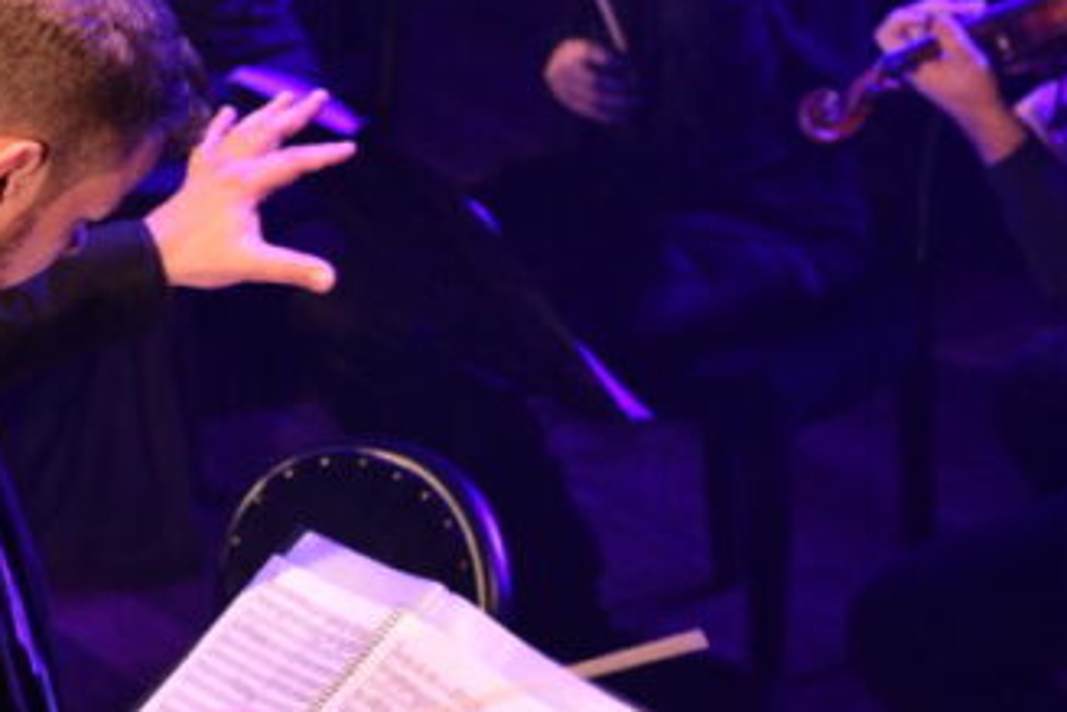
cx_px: 241
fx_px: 7857
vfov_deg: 5.2
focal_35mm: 265
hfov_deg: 7.8
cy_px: 135
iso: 1000
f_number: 3.2
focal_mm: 85
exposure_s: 1/160
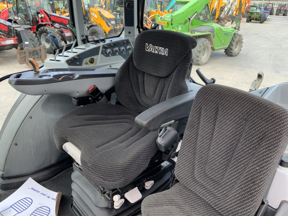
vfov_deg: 48.2
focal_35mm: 29
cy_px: 108
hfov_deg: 61.7
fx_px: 241
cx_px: 144
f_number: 1.8
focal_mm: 3
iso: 20
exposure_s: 1/122
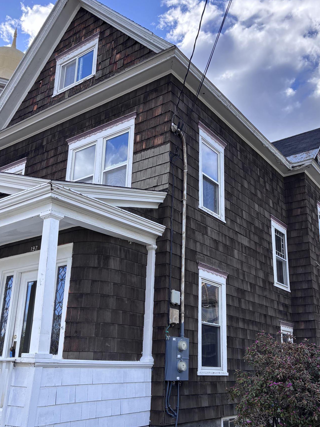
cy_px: 238
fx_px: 431
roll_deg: -1.5
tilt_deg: +18.5
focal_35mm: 35
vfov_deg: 52.5
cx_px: 201
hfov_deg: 40.4
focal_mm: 5.96
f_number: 1.6
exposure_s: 1/1152
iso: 50
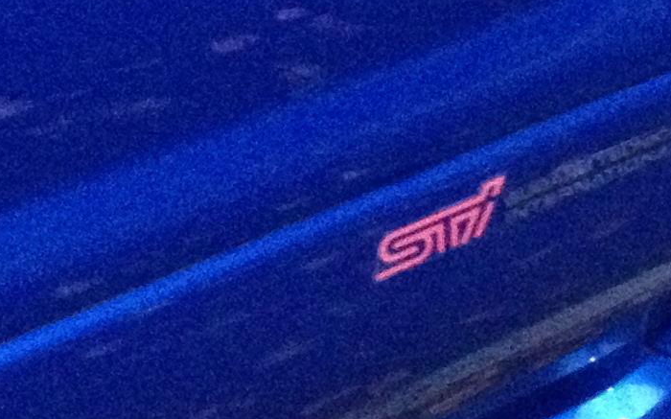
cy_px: -262
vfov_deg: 7.4
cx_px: 869
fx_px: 3163
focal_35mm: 173
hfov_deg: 11.8
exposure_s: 1/16
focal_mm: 4.28
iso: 800
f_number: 2.4
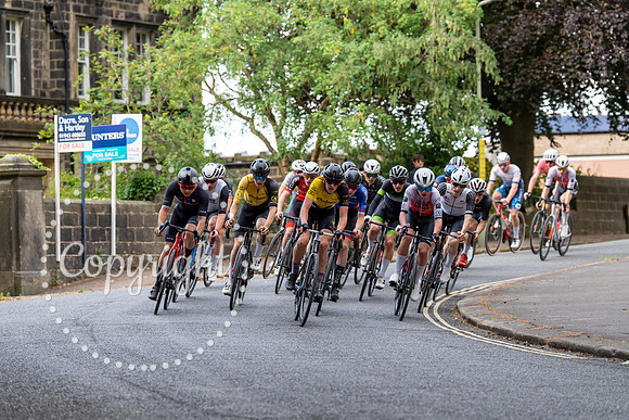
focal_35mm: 125
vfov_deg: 11.0
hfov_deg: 16.4
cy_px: 210
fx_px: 2184
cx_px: 314
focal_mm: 125
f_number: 3.5
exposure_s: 1/800
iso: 400
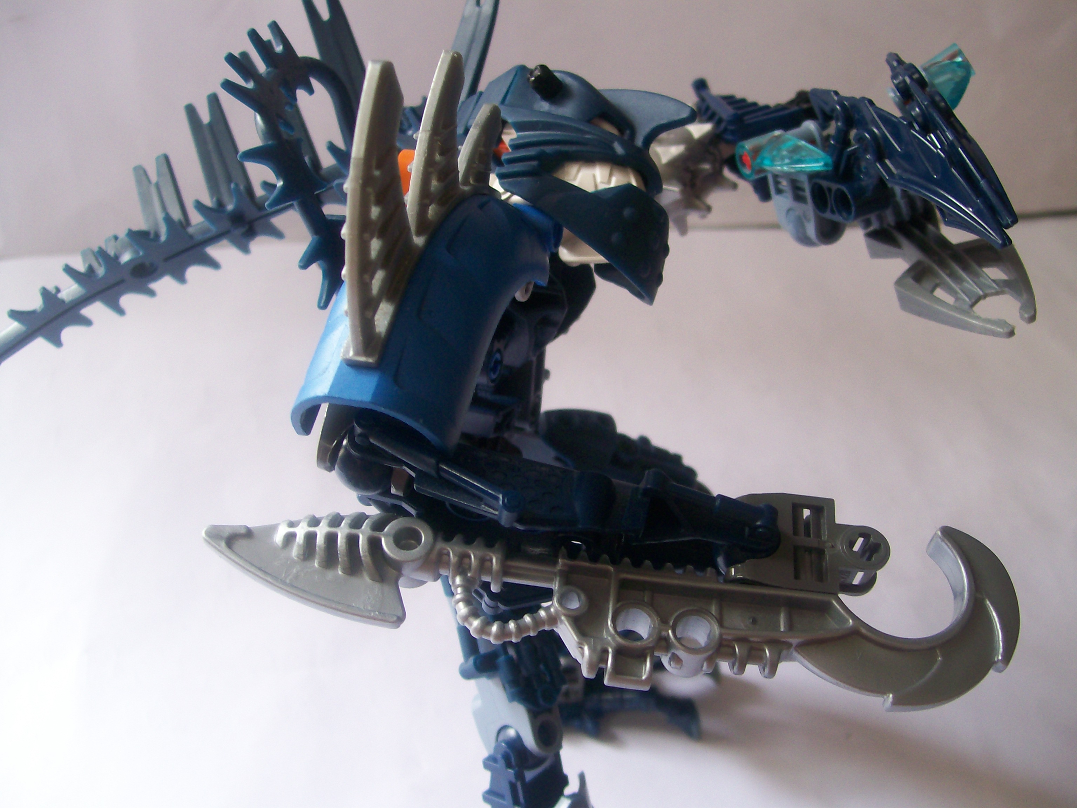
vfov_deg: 39.7
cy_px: 404
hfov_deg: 51.4
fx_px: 1120
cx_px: 538
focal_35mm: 36
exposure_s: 1/43.7
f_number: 2.7
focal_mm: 6
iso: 80
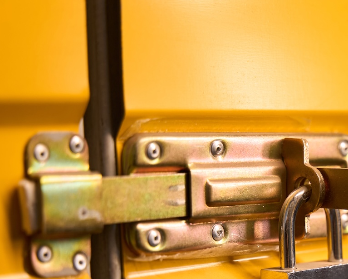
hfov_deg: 17.2
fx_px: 1115
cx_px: 371
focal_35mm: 108
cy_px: 280
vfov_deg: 14.0
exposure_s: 1/250
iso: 640
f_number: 2.8
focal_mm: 46.1
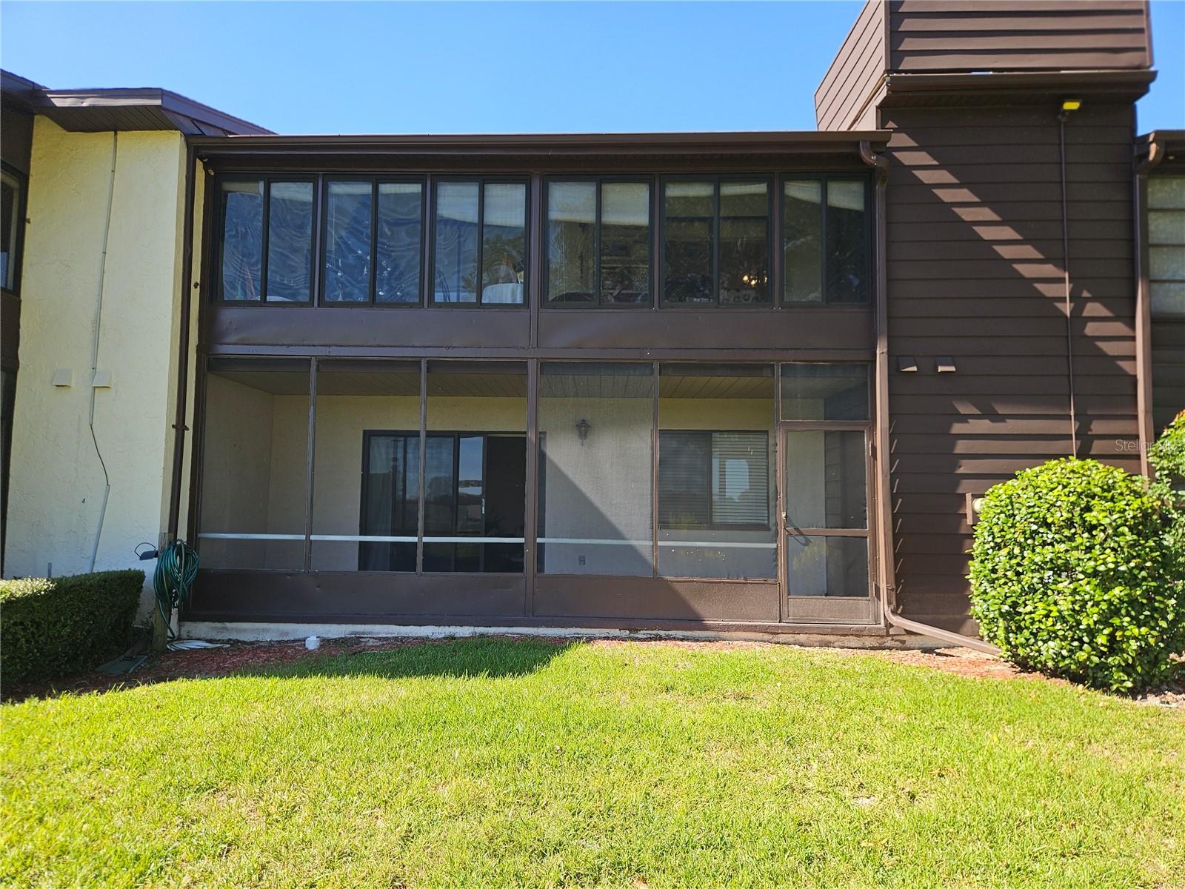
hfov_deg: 73.9
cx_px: 592
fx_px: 787
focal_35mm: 23
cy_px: 444
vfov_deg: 58.9
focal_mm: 5.4
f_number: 1.8
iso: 25
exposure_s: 1/463
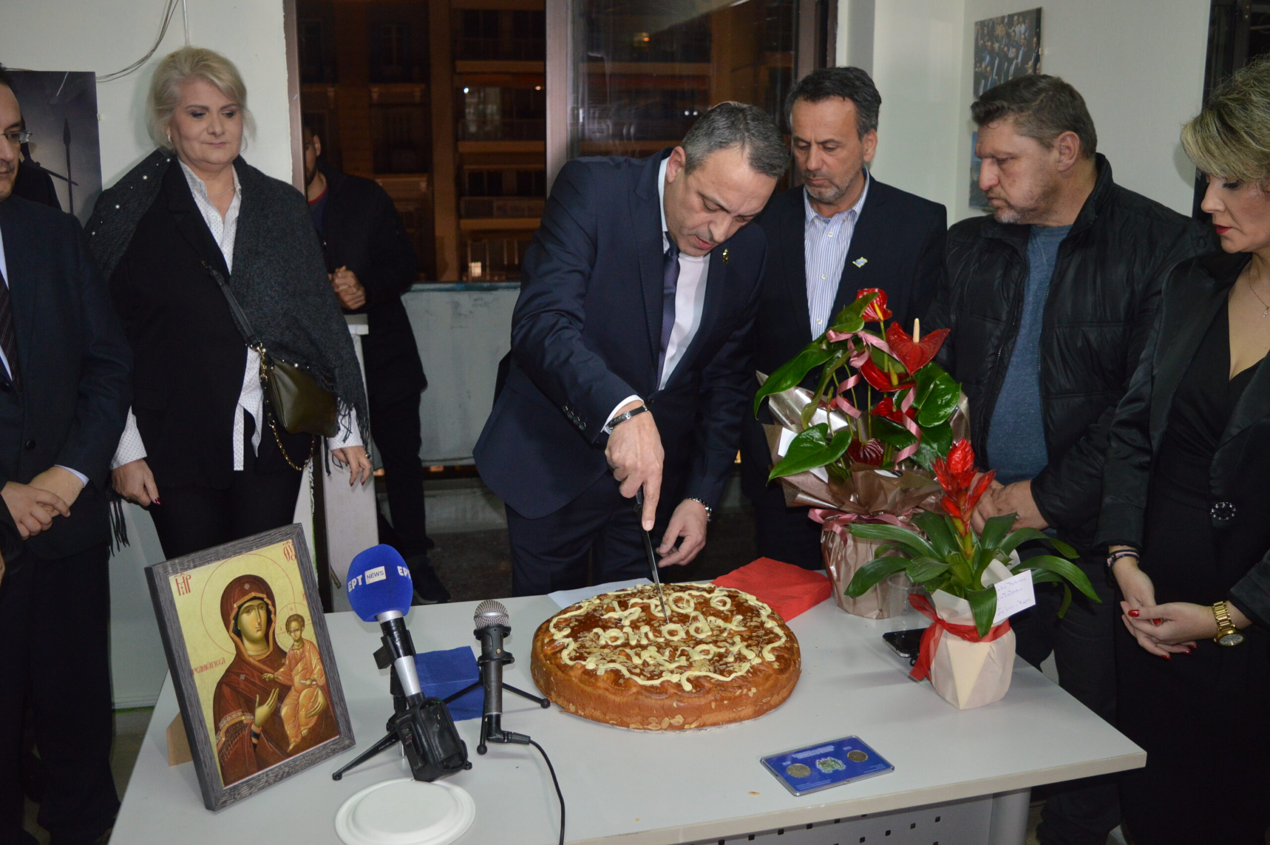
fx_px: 1110
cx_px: 635
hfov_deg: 59.5
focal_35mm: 32
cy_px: 422
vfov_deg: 41.6
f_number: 3.8
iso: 720
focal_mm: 21
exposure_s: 1/60
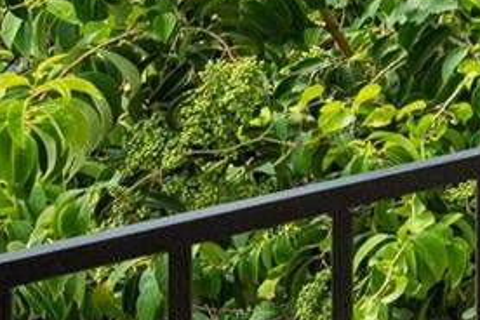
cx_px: 1612
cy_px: -425
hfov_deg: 10.1
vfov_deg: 11.2
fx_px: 1387
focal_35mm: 104
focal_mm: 14
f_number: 8
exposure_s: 1/200
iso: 250
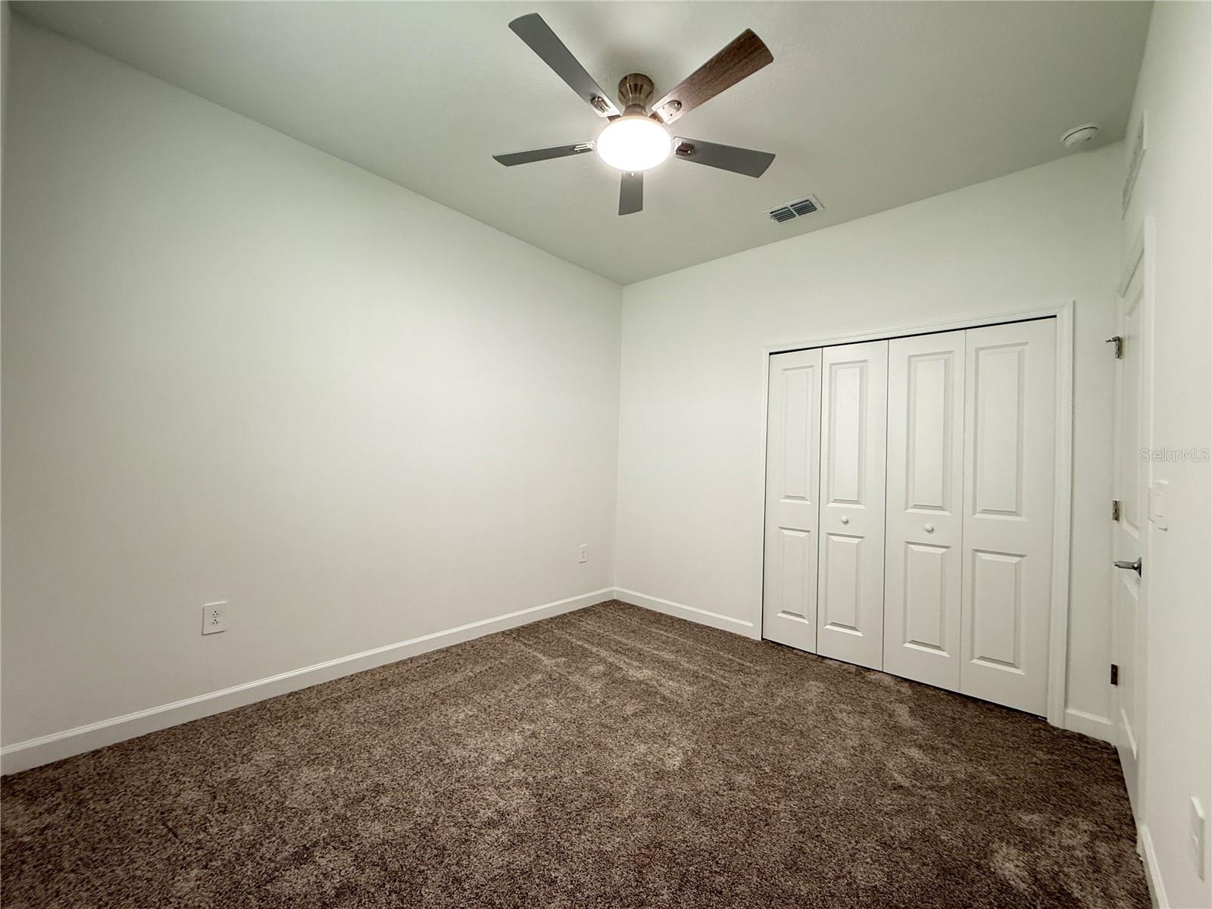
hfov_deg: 102.1
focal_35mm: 14
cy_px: 454
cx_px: 606
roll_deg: -1.5
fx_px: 490
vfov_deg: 85.7
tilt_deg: +1.7
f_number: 2.2
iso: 400
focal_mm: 2.22
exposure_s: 1/120
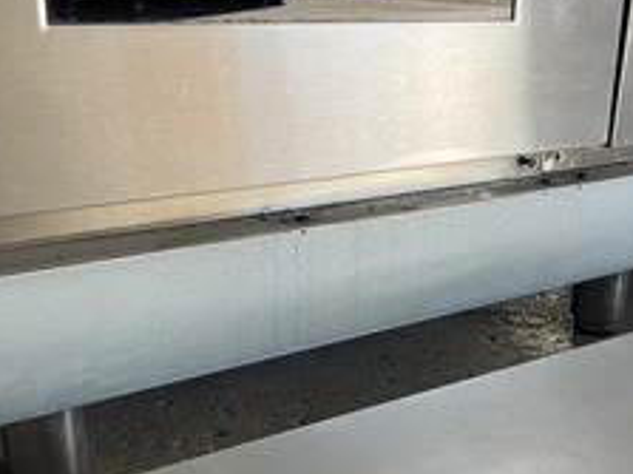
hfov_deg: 36.5
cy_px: 315
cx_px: 423
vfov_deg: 27.8
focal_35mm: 52
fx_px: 950
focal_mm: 3
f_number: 1.8
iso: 25
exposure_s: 1/164
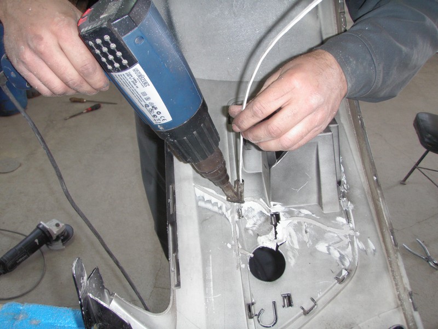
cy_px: 164
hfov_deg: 49.0
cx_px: 219
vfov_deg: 37.7
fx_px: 481
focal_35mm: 38
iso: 100
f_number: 3.5
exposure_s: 1/30
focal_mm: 6.7
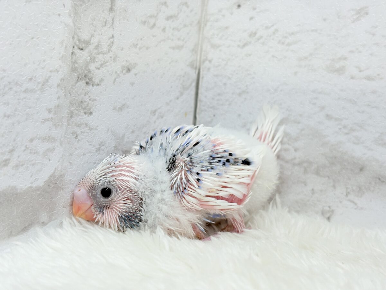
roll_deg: -4.0
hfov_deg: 36.8
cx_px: 193
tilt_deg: -9.6
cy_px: 145
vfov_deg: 28.0
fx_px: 580
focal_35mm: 52
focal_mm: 5.96
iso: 32
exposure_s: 1/50
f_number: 1.6
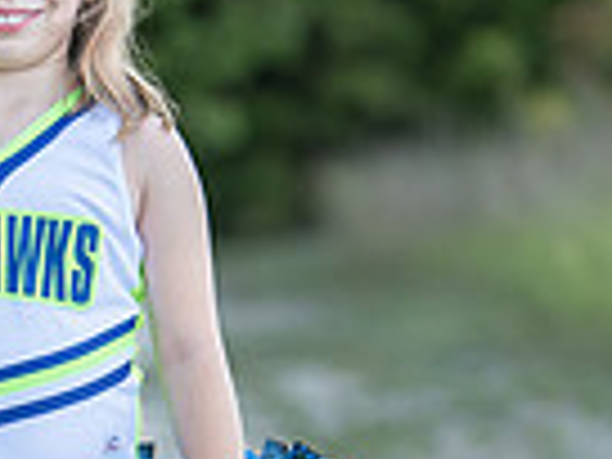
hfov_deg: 7.1
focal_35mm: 280
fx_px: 4950
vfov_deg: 5.3
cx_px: 30
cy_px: 492
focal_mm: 50
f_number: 1.2
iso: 100
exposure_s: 1/640
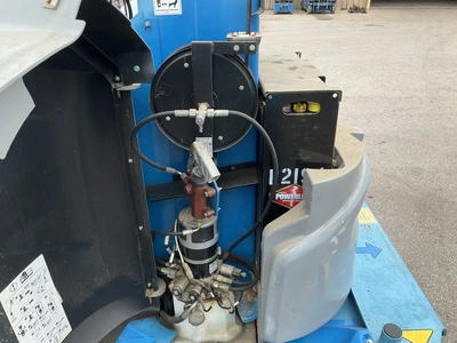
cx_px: 228
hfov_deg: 61.7
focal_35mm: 29
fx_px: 383
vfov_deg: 48.2
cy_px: 172
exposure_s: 1/403
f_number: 1.8
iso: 25
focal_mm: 3
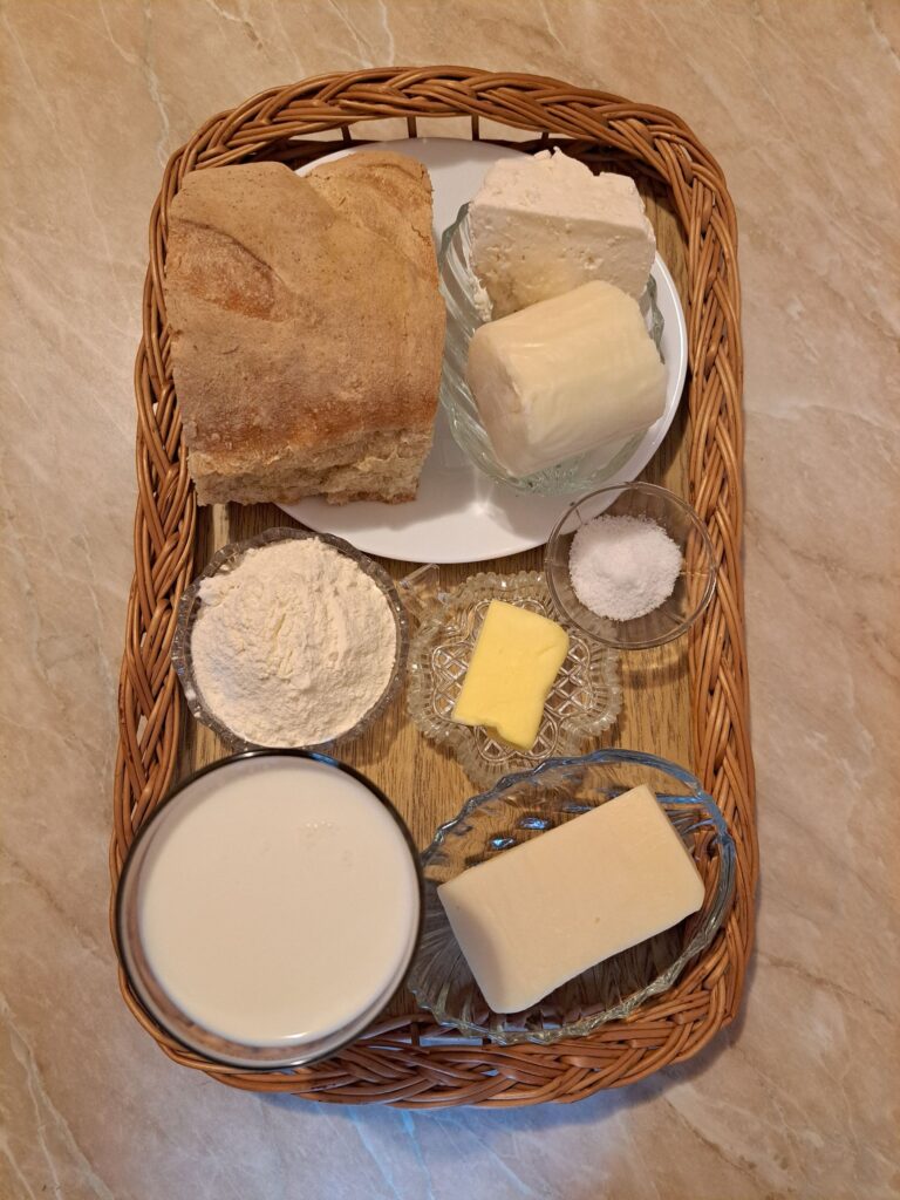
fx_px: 832
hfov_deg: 56.8
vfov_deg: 71.6
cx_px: 450
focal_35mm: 24
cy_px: 600
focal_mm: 5.23
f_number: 1.8
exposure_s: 1/50
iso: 400
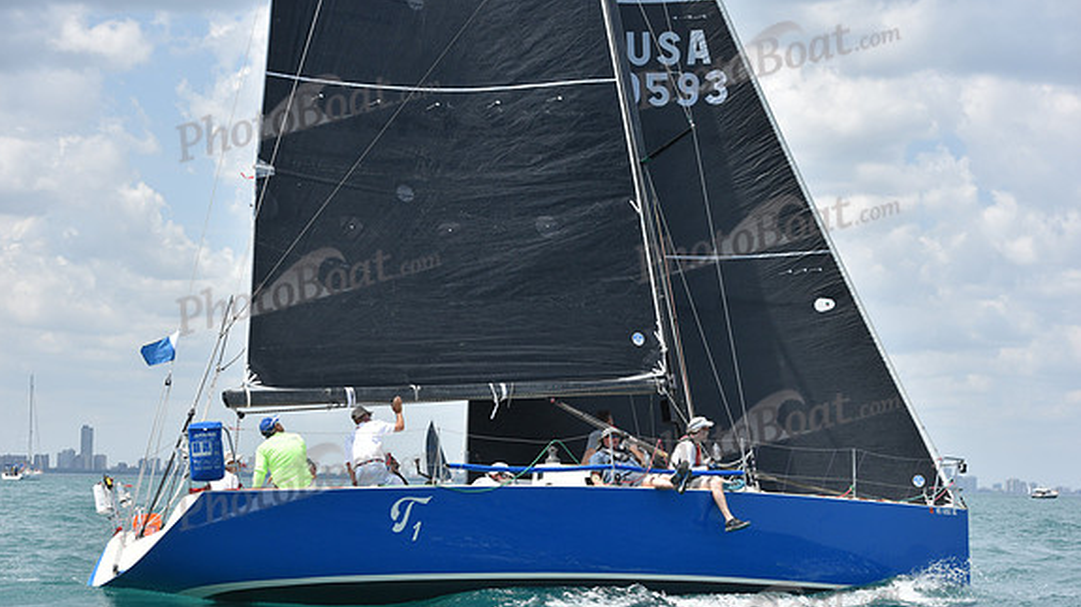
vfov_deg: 16.3
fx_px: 2120
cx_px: 540
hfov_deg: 28.6
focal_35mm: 74
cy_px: 358
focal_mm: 70
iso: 250
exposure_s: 1/1250
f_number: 6.3
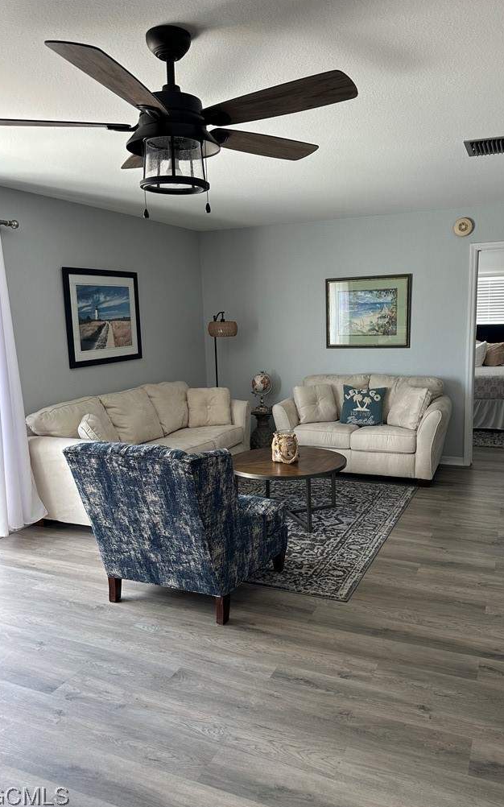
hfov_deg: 47.5
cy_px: 407
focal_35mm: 26
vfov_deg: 70.4
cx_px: 275
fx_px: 572
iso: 125
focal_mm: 6.86
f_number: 1.78
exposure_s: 1/121
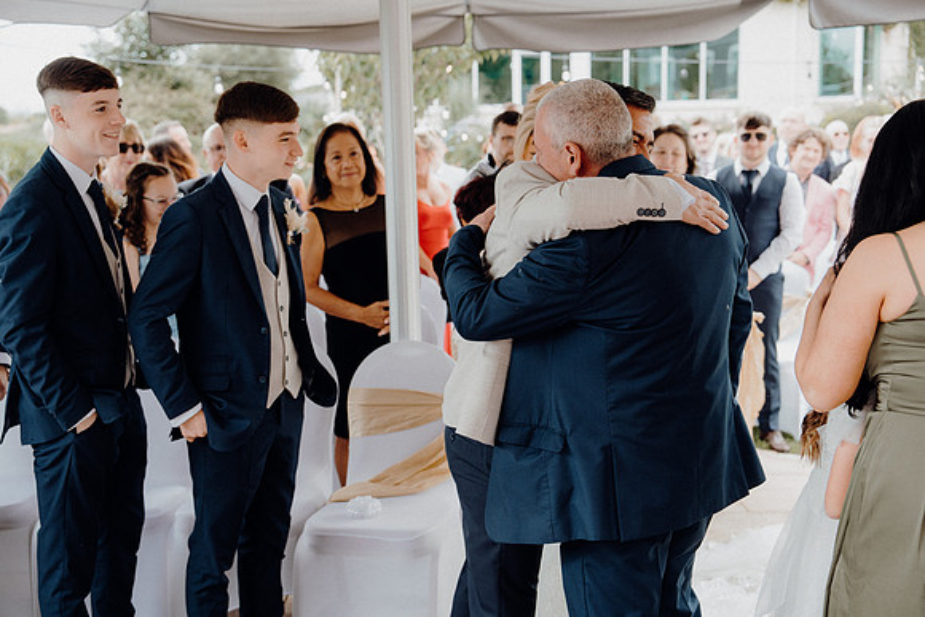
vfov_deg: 29.9
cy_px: 308
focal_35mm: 45
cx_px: 462
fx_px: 1156
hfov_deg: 43.6
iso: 200
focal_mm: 45
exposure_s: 1/200
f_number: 3.5
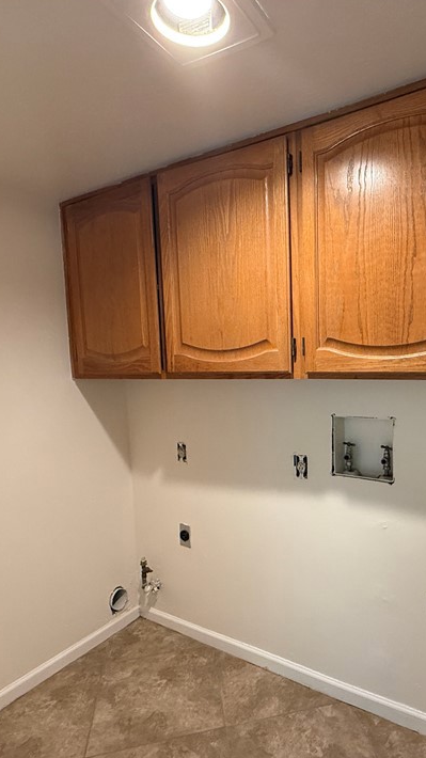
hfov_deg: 50.7
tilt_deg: -5.8
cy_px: 401
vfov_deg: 81.1
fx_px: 442
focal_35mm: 22
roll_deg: +1.1
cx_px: 277
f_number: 2.2
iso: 400
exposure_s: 1/60
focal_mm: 2.22
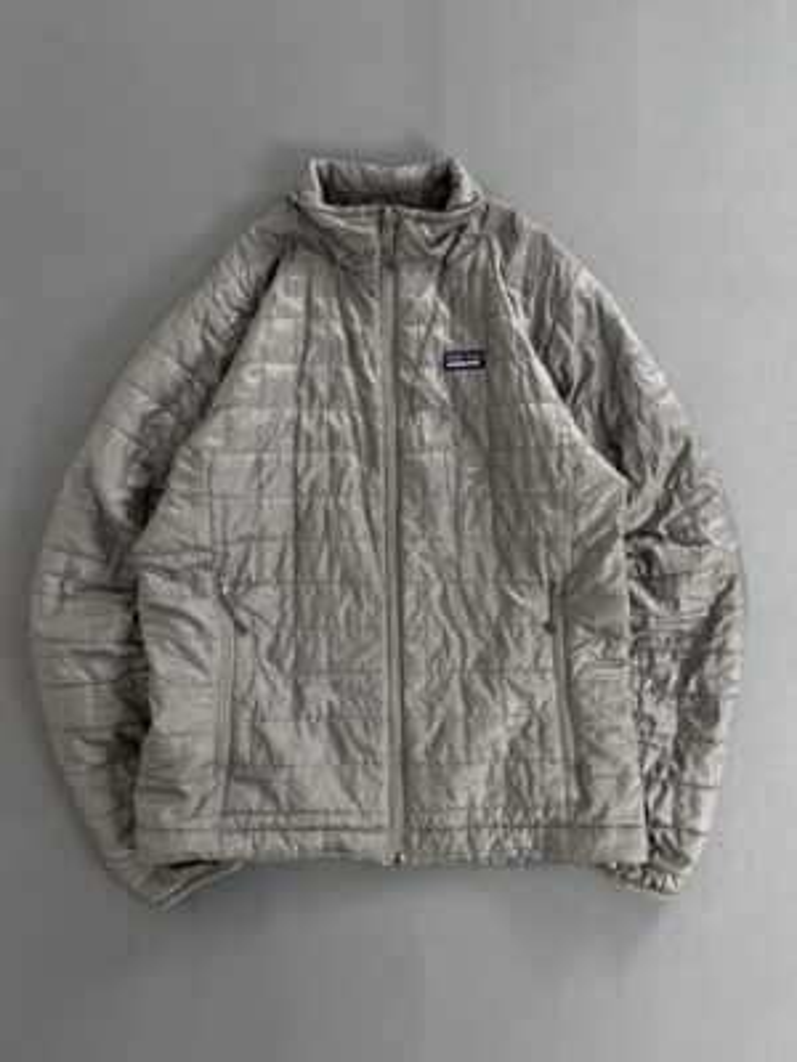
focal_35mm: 24
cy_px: 531
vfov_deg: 71.6
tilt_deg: -87.0
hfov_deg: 56.8
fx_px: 737
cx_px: 398
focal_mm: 6.76
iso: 125
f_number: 1.78
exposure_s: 1/60
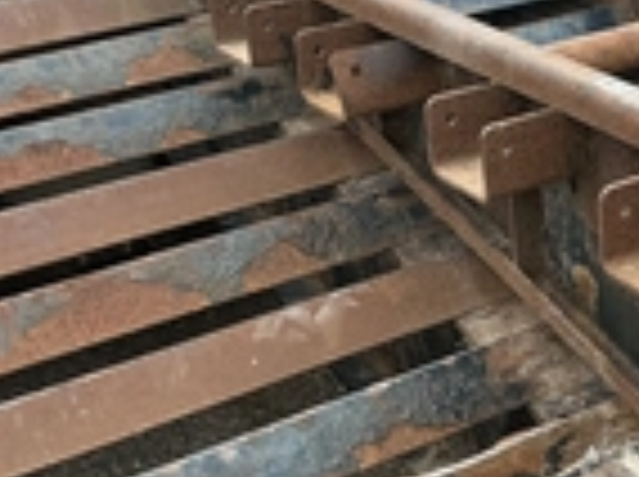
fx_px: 1456
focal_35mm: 79
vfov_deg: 18.6
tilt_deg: -21.3
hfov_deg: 23.2
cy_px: 184
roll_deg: +1.7
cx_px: 711
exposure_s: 1/514
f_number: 1.8
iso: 25
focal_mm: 3
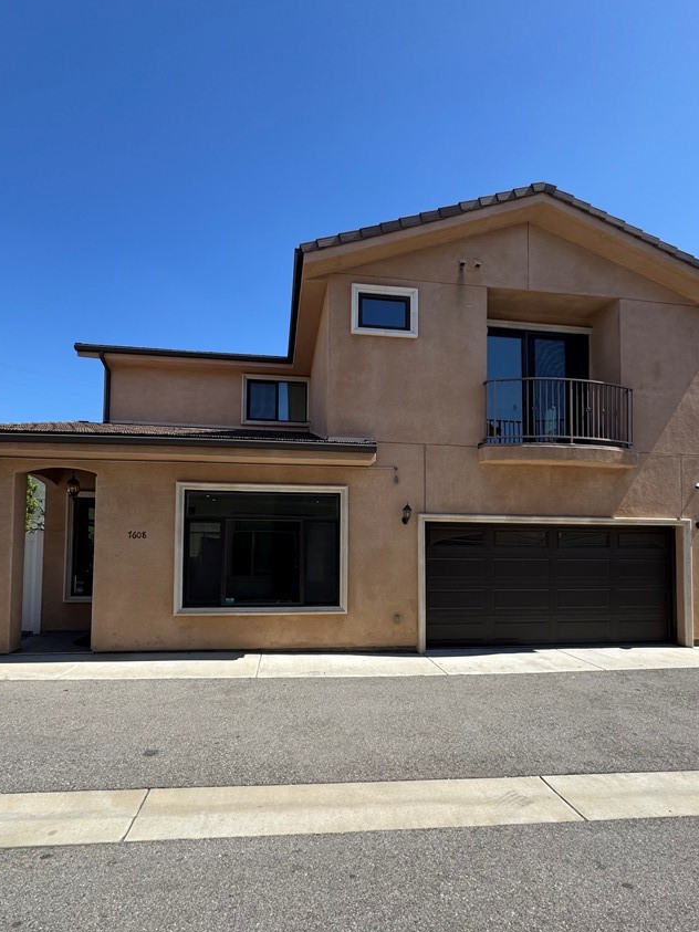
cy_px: 531
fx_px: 458
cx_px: 345
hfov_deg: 74.7
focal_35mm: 17
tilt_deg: +2.0
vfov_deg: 90.5
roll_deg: -0.2
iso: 50
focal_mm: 2.22
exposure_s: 1/1449
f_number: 2.2
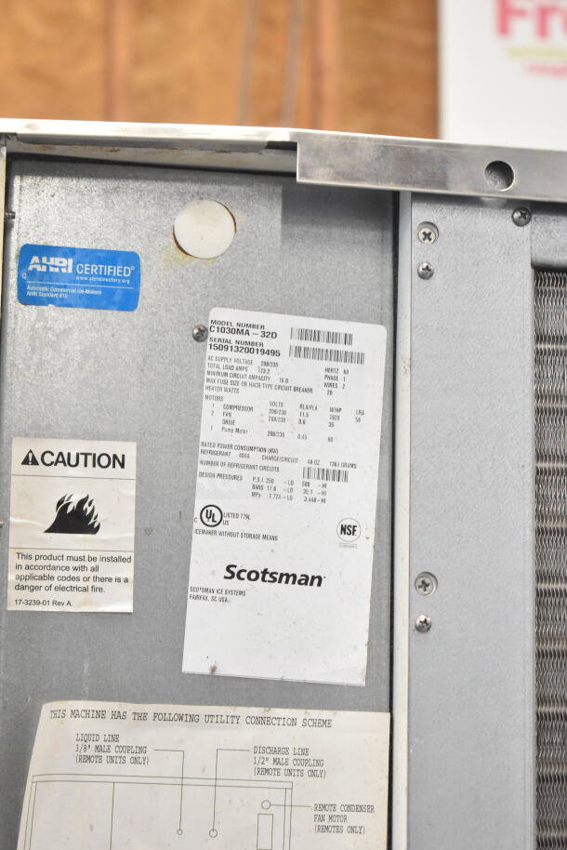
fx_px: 1841
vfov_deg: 26.0
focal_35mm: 78
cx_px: 284
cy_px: 425
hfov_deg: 17.5
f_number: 5.6
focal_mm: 52
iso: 5600
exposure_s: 1/80
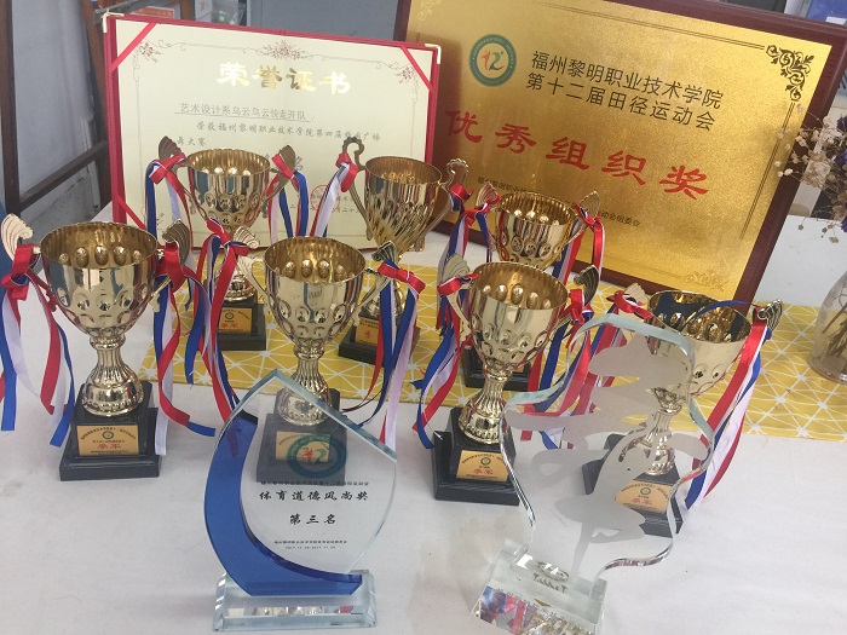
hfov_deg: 61.7
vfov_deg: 48.2
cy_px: 318
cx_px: 424
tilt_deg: -31.1
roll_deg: -8.6
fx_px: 710
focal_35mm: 29
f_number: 2.2
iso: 50
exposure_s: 1/17
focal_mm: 4.15
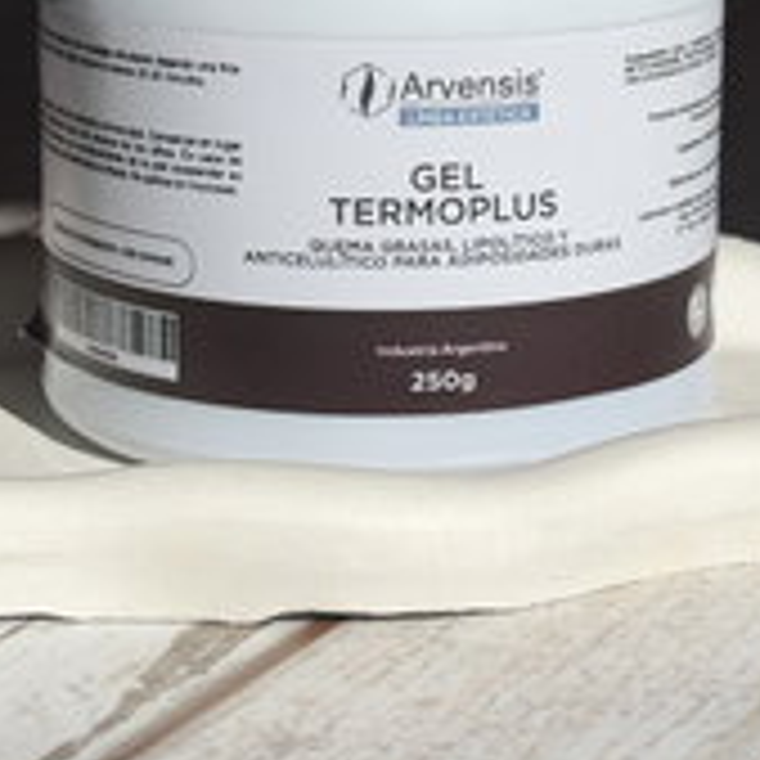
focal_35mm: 134
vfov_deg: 13.0
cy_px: 146
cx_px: 423
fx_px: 3328
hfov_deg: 13.0
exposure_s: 1/11364
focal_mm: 6.76
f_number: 1.78
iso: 64
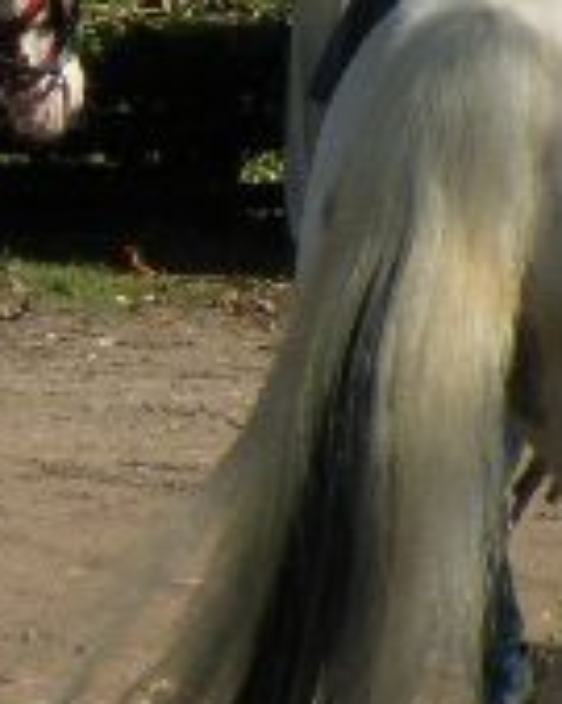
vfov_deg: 10.0
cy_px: 446
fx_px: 4037
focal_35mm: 194
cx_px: -196
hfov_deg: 7.9
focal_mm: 7.4
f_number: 6.3
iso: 100
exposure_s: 1/500
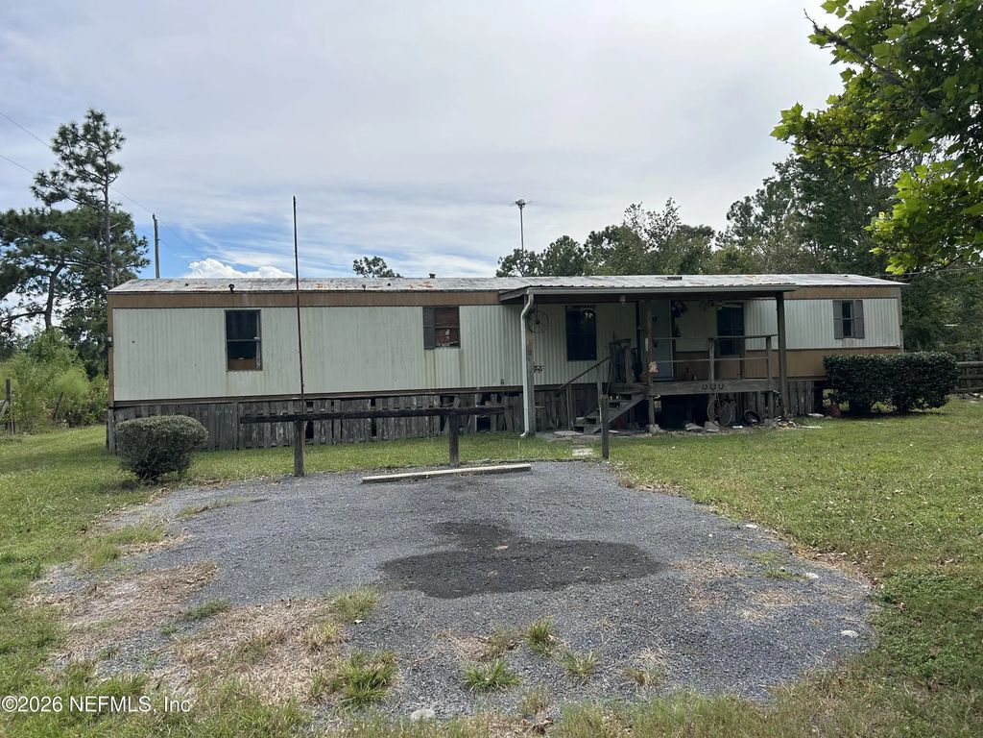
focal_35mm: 26
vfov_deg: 53.1
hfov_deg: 67.3
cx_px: 492
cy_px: 369
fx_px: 738
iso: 50
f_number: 1.5
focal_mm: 5.7
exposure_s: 1/4444
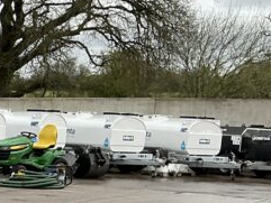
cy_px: 257
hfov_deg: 14.2
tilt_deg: -7.7
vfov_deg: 12.1
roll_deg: -0.8
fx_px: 932
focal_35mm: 119
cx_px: -247
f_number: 1.8
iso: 25
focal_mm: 3
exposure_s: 1/312
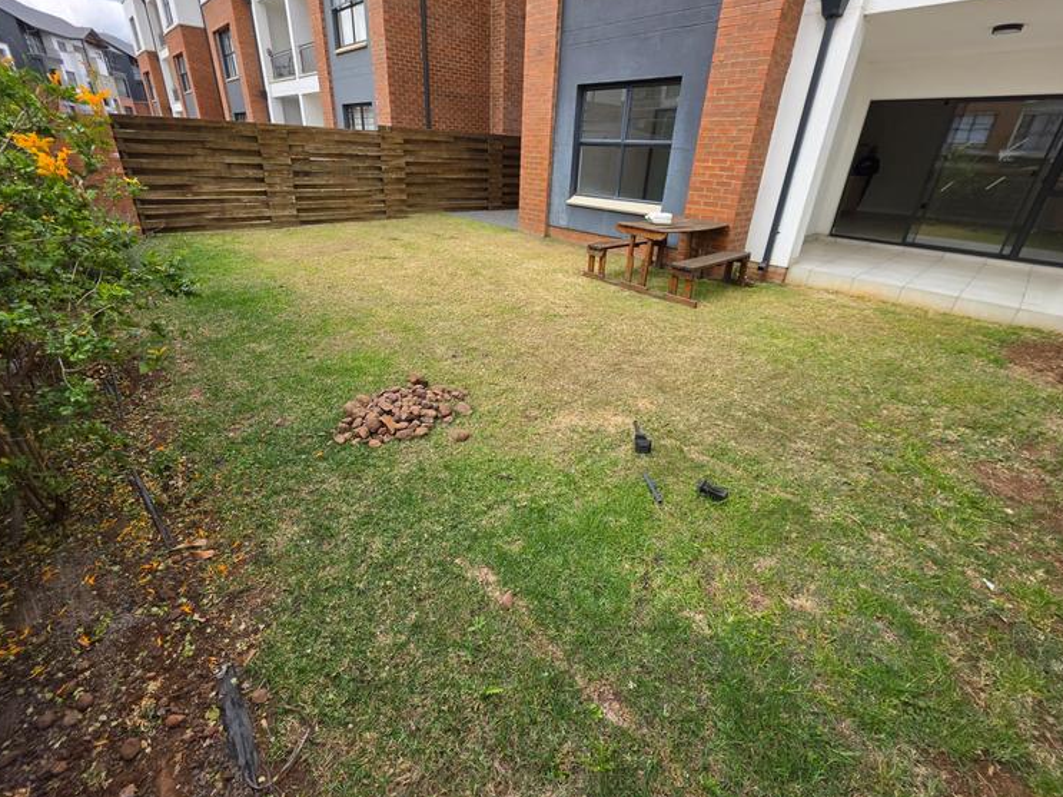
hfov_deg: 102.1
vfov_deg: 85.6
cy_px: 376
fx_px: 430
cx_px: 529
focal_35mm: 14
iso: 32
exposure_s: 1/362
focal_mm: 2.2
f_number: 1.9
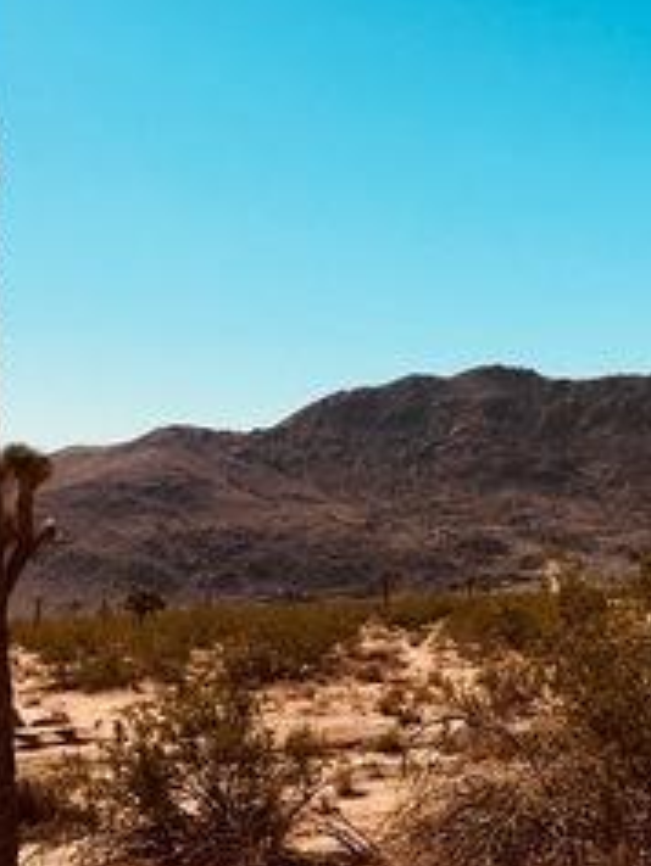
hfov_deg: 16.7
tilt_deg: +12.7
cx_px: 534
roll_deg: +1.0
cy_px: 113
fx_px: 2205
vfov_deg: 21.8
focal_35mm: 88
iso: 25
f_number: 2.2
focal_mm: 4.15
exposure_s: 1/2404
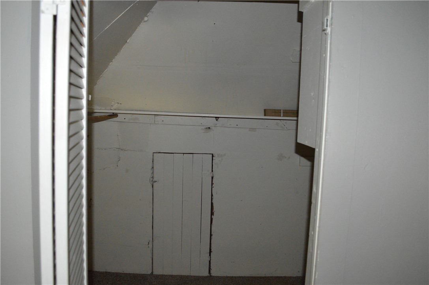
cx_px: 214
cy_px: 142
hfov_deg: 67.4
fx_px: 321
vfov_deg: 47.8
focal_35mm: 27
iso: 3200
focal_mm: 18
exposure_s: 1/60
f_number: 3.5
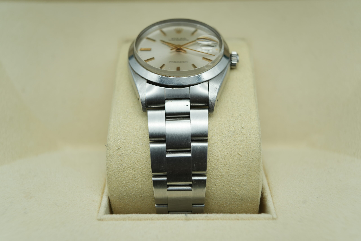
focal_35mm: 35
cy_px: 120
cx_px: 180
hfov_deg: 54.4
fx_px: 351
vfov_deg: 37.9
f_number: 5
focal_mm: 35
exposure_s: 1/250
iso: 400
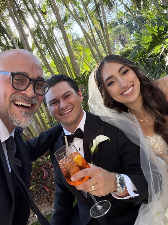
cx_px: 84
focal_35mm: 30
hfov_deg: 46.8
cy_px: 112
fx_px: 194
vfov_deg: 60.0
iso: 80
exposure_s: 1/170
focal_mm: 2.71
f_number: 1.9
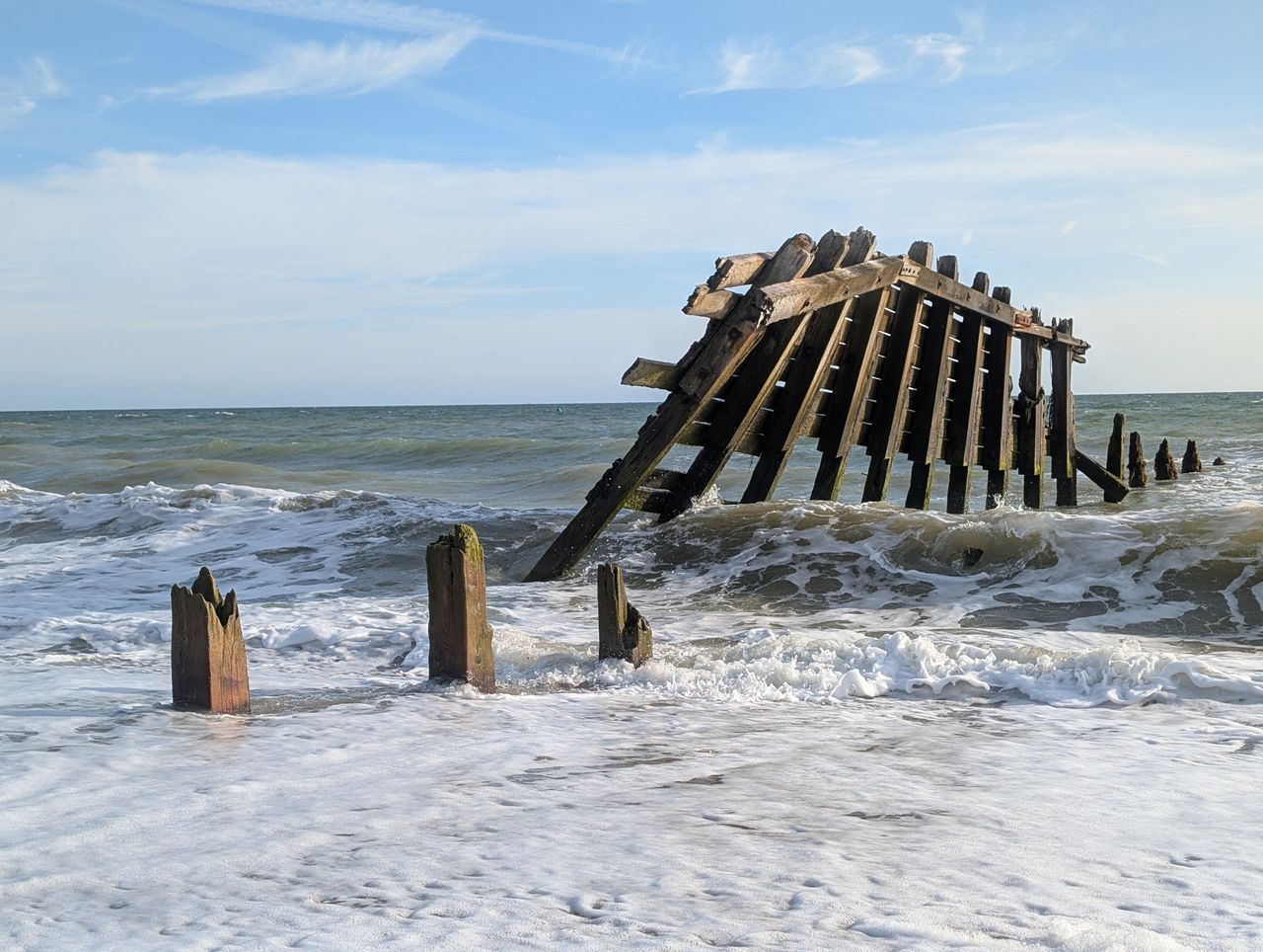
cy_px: 476
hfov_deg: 38.9
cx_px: 632
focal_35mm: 49
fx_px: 1791
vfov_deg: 29.8
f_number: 1.68
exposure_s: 1/1425
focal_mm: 6.9
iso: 36
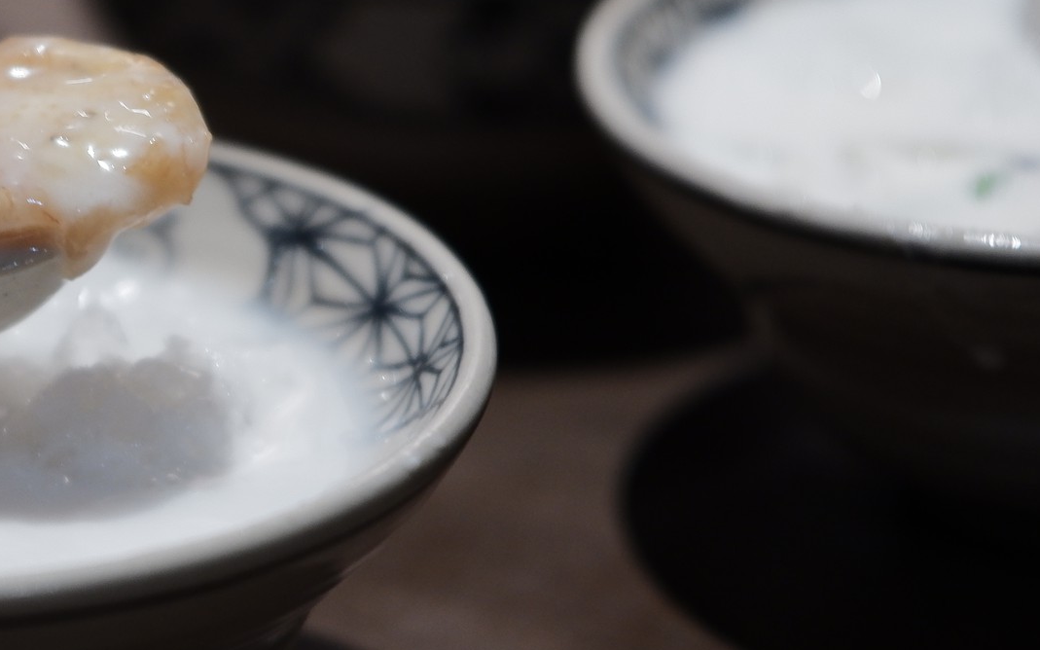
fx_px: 5810
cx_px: 56
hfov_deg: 10.2
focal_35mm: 205
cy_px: 262
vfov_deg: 6.4
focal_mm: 56
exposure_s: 1/85
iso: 640
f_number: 1.7
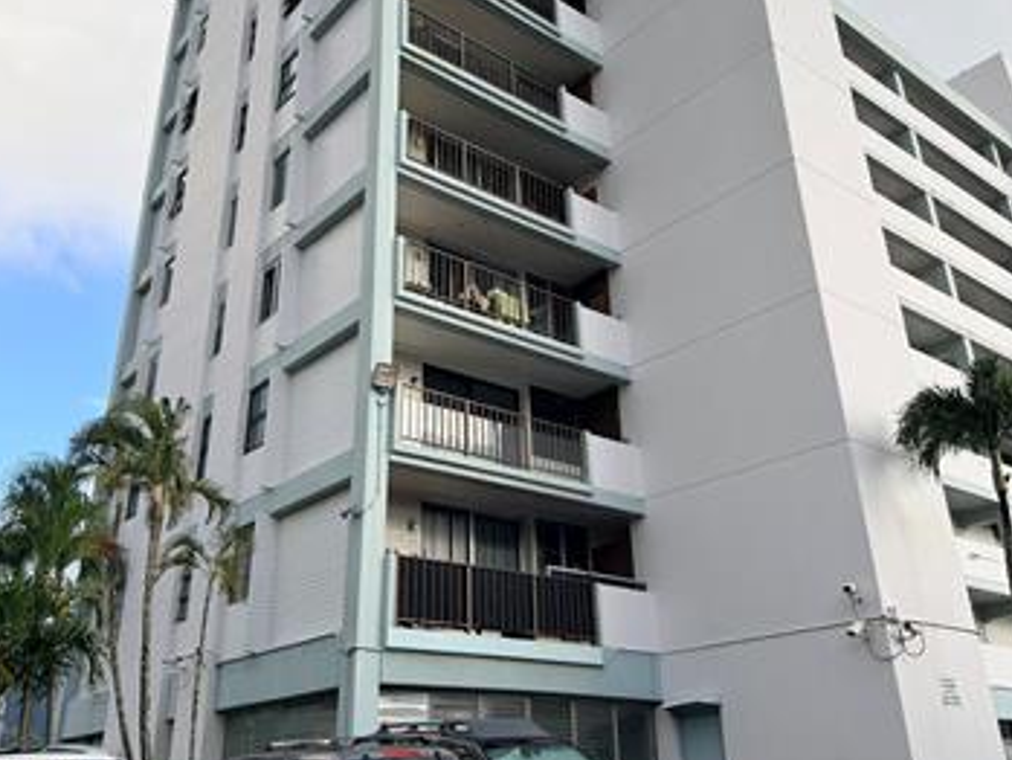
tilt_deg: +27.2
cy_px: 293
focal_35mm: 33
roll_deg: +1.9
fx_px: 965
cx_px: 499
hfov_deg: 55.3
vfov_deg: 42.7
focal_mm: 6.76
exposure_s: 1/2299
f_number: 1.78
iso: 80
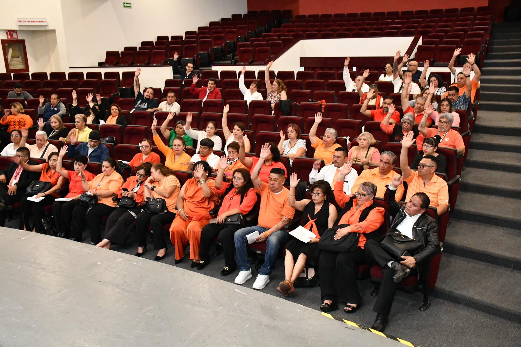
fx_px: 492
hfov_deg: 55.8
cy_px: 174
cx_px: 260
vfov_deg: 38.9
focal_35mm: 34
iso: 4500
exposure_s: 1/60
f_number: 4
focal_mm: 23
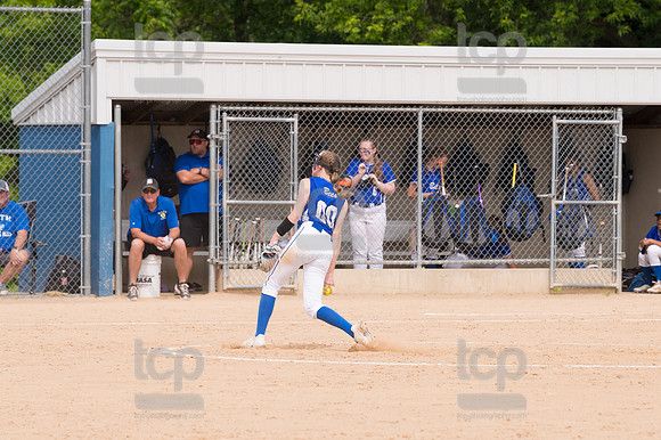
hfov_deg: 6.9
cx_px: 330
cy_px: 220
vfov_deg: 4.6
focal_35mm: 300
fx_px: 5505
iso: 320
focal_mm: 200
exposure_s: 1/1600
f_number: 5.6
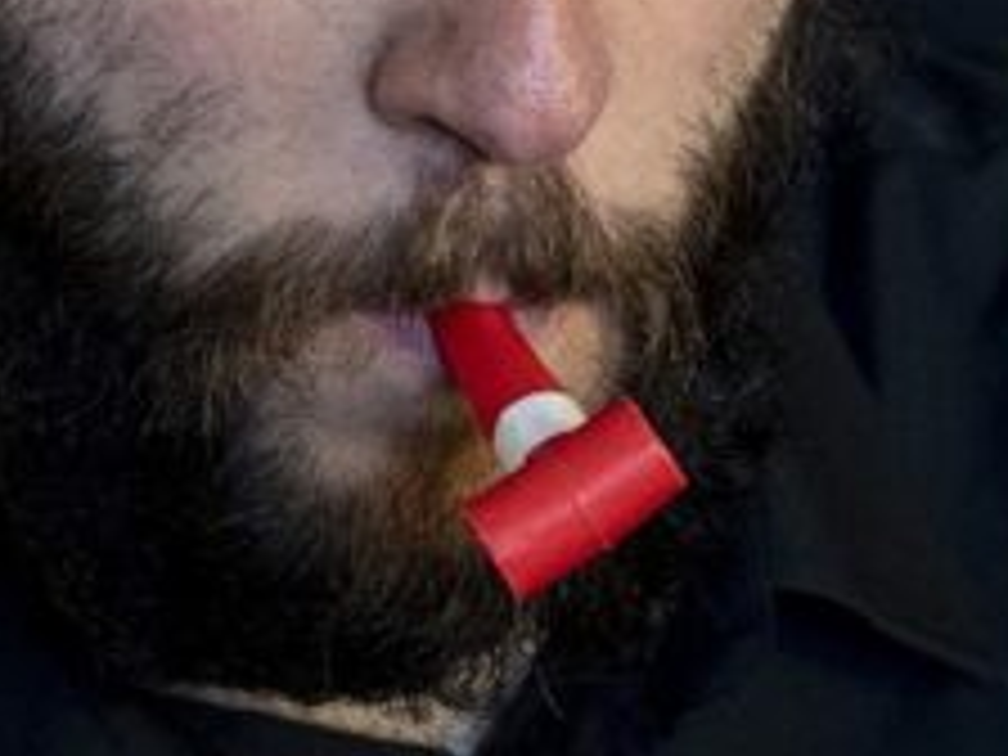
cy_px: -680
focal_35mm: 180
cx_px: 243
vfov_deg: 7.9
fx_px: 5242
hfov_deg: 11.0
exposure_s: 1/80
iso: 1250
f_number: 4.5
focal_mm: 35
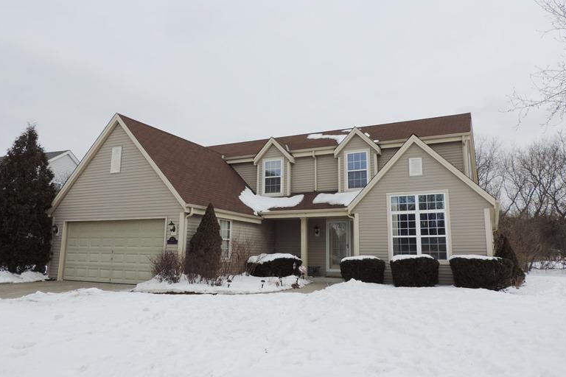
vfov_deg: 49.5
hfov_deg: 69.4
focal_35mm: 26
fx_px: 409
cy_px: 180
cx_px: 280
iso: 80
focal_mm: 4.3
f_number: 3.3
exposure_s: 1/1250
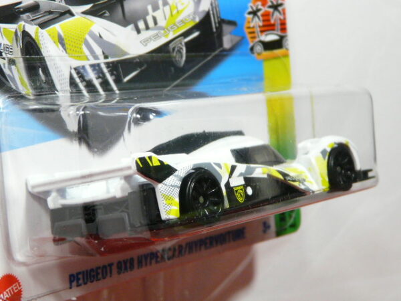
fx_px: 892
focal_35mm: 77
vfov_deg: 19.1
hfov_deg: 25.3
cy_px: 150
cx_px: 200
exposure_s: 1/40
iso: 200
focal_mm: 7.9
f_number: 3.2
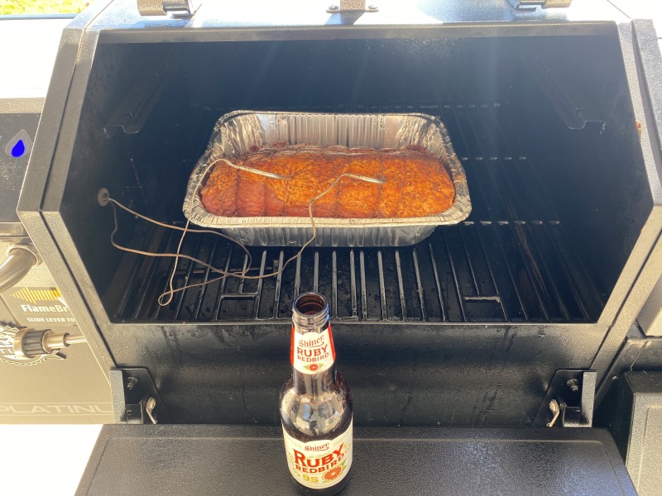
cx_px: 331
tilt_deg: -43.1
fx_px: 497
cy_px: 248
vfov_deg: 53.1
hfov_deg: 67.3
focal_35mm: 26
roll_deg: +1.7
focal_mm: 4.25
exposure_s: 1/122
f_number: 1.8
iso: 64
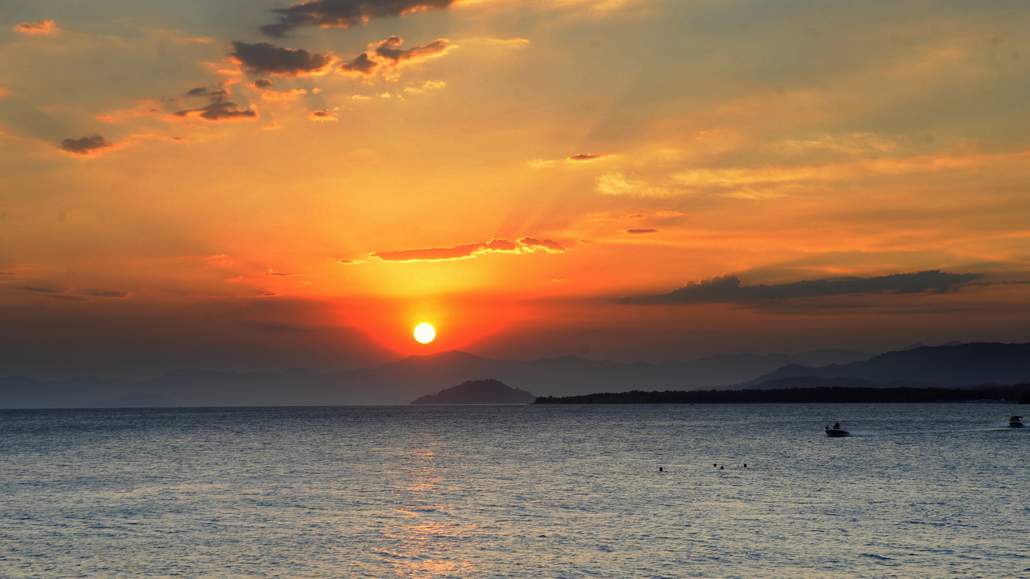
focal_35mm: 84
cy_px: 338
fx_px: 2294
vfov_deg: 14.4
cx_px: 514
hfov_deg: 25.3
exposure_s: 1/200
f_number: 7.1
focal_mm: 80
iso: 200
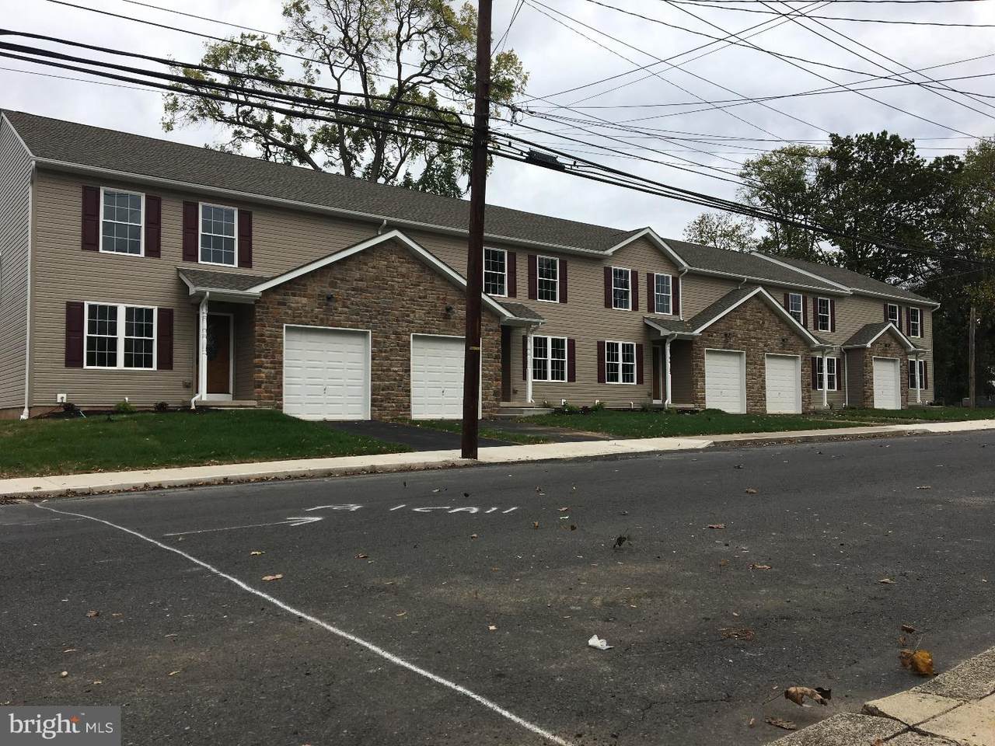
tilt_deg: +2.6
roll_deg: -1.0
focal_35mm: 29
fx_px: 834
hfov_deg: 61.7
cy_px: 373
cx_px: 498
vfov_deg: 48.2
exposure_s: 1/1083
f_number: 2.2
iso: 25
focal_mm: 4.15
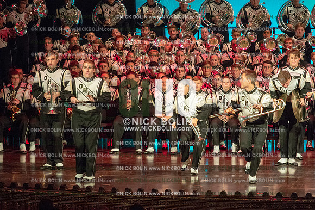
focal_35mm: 230
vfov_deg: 6.0
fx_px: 2011
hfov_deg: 9.0
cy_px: 105
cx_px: 158
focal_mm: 230
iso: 8000
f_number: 5.6
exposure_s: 1/320
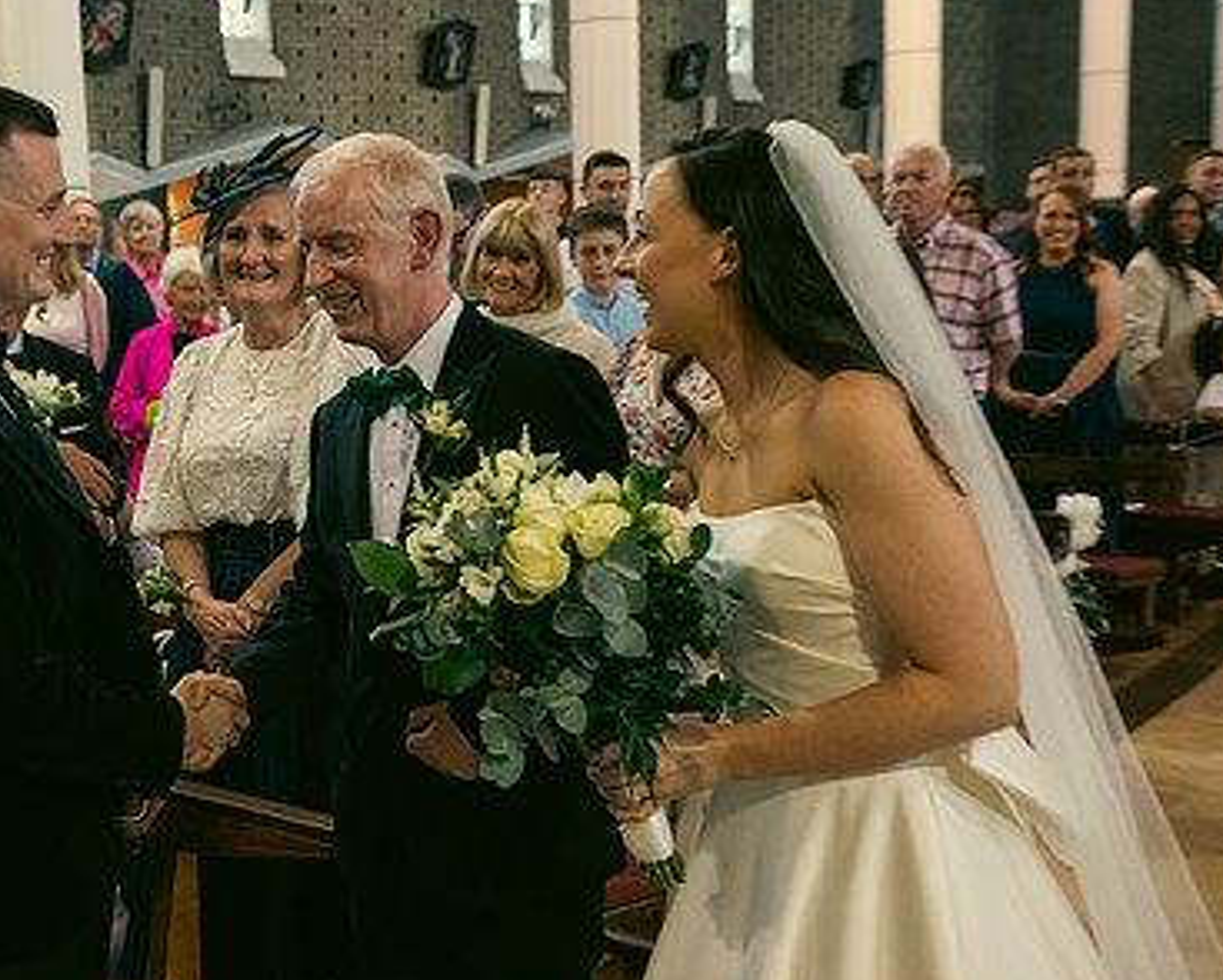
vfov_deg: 32.8
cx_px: 347
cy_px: 495
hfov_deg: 39.5
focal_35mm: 46
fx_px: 1666
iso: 1000
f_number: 3.5
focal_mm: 31
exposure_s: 1/160
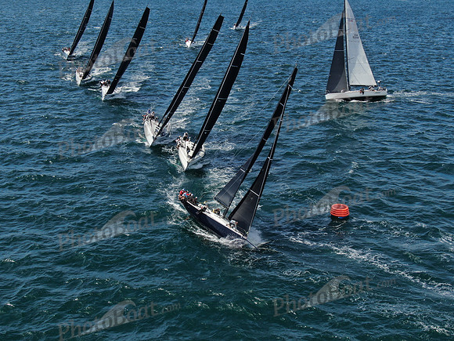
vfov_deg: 30.3
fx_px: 630
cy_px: 170
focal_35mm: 48
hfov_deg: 39.7
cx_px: 227
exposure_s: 1/800
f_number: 3.8
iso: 100
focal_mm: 8.6
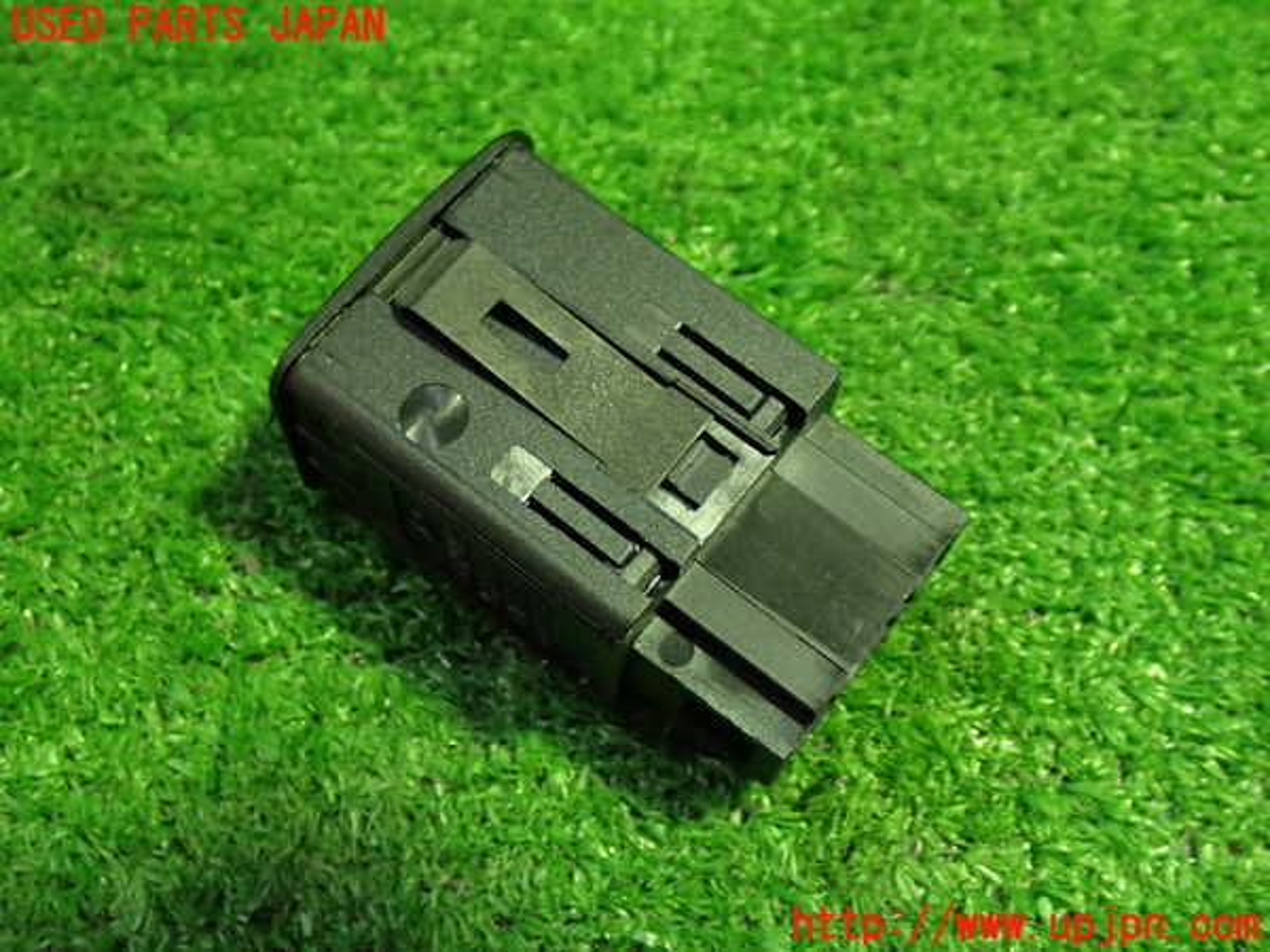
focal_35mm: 44
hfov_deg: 42.9
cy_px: 476
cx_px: 635
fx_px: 1614
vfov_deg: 32.9
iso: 800
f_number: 2.9
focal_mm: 7.84
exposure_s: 1/40
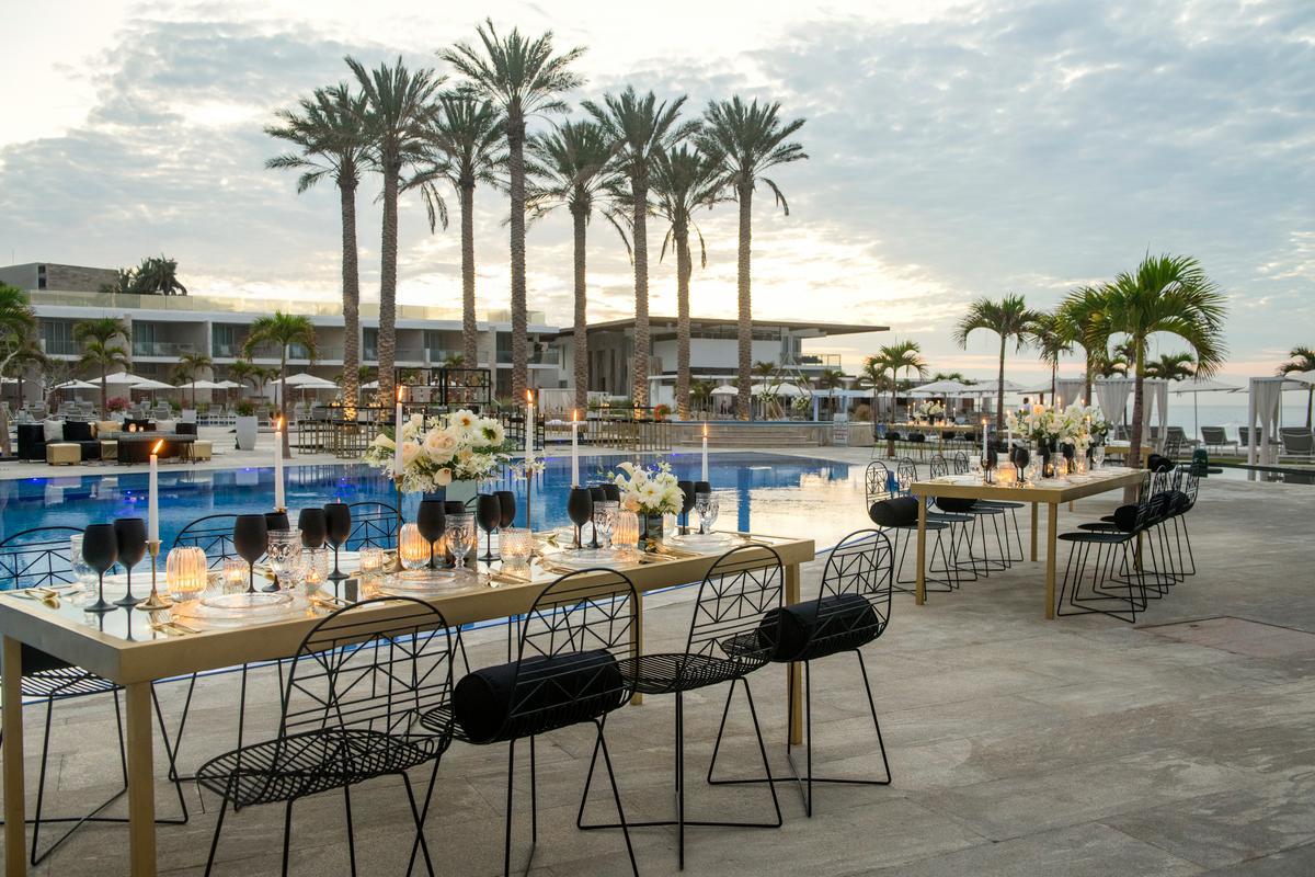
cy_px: 438
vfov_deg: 42.3
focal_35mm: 31
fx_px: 1132
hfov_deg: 60.3
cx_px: 658
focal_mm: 31
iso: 1600
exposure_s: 1/100
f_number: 5.6
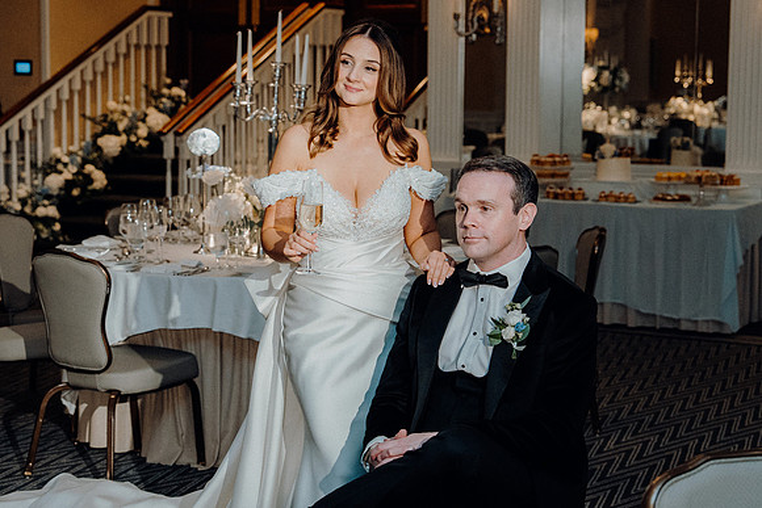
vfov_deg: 18.2
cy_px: 254
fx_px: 1588
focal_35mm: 75
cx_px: 381
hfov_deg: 27.0
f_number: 3.5
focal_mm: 50
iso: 2500
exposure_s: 1/200
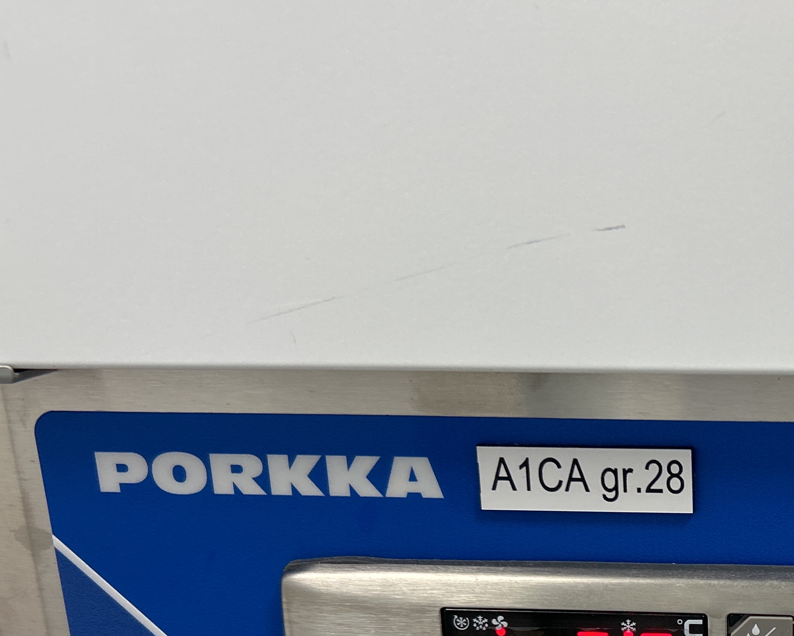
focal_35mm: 56
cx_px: 751
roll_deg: +1.0
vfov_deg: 25.6
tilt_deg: -20.4
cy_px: 653
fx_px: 1316
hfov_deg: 31.6
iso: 80
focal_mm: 5.7
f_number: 1.5
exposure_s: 1/100
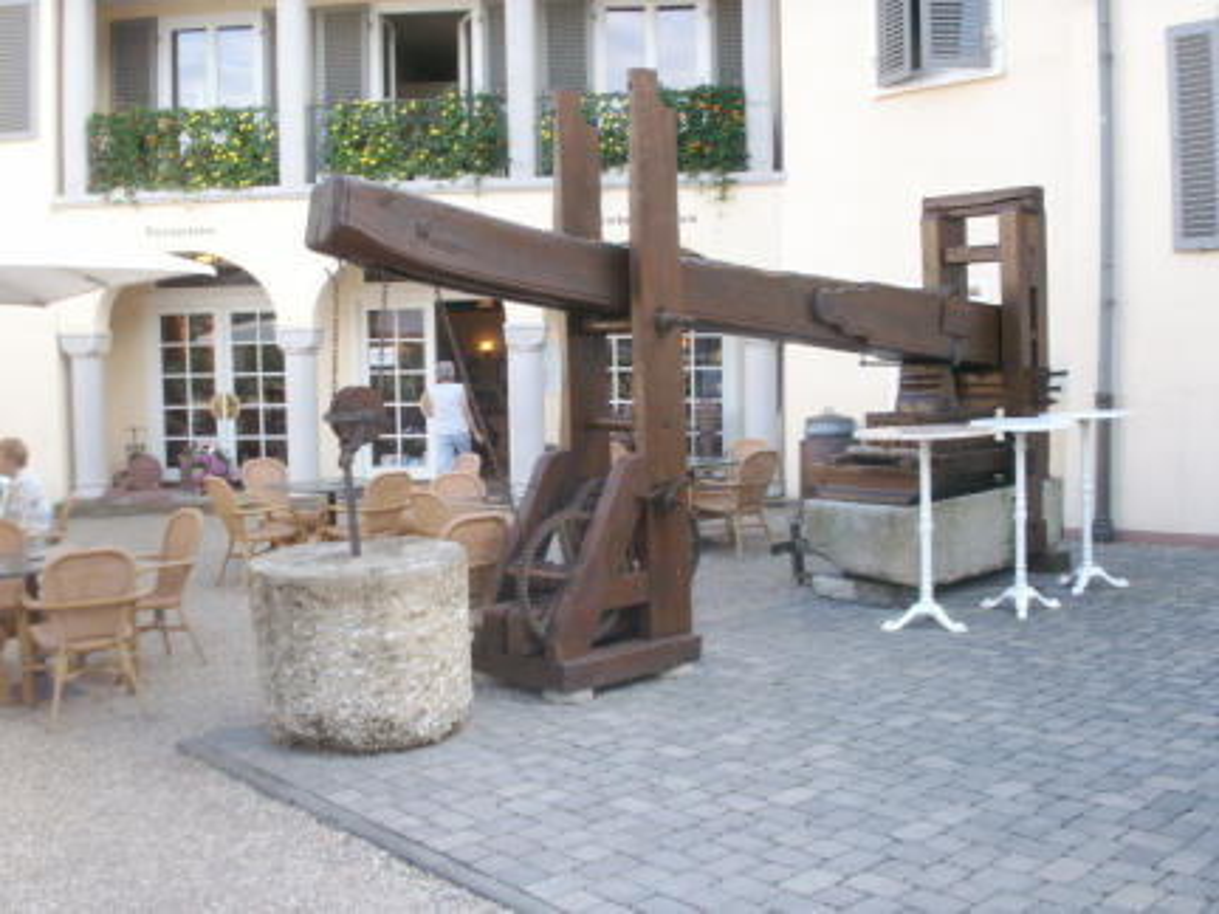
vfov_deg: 38.7
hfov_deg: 50.1
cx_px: 610
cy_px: 457
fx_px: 1303
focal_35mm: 37
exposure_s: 1/40
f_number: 7.1
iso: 100
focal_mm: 7.7
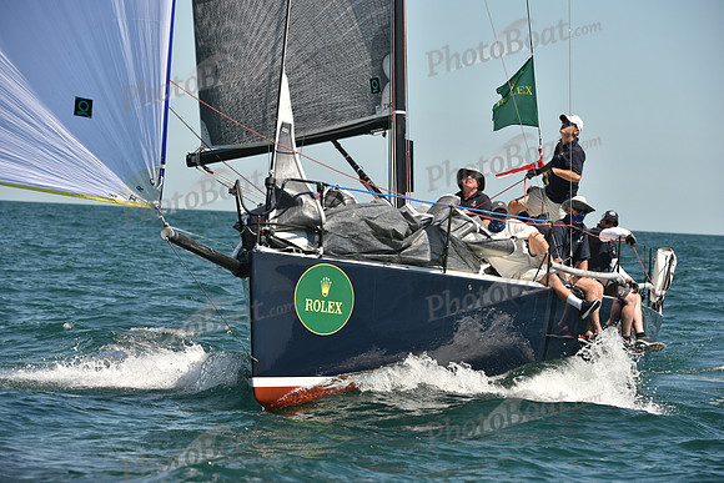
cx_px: 362
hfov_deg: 10.3
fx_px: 4023
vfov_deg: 6.9
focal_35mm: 200
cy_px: 242
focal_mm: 200
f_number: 7.1
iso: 250
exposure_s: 1/1000
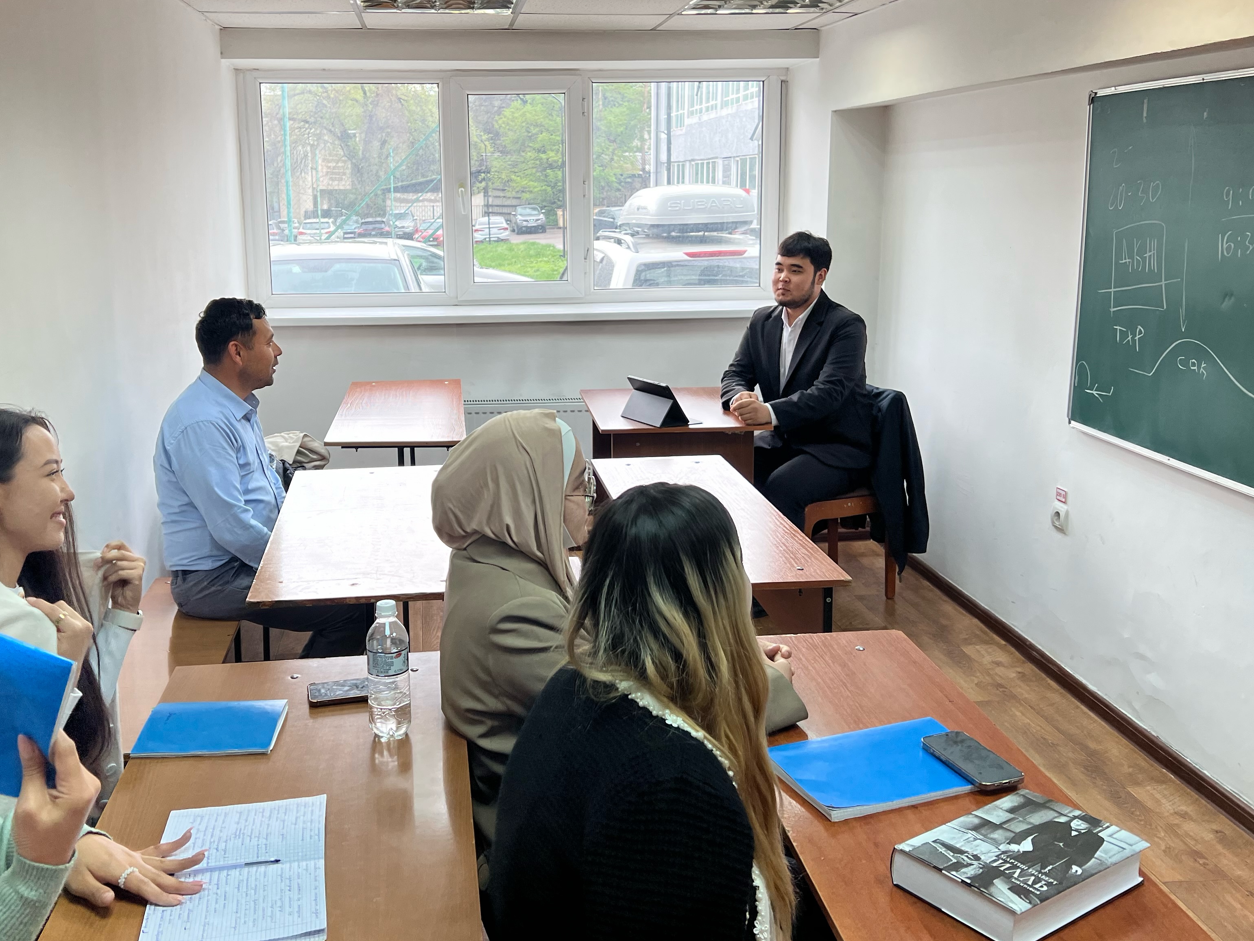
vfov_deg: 41.6
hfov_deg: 53.8
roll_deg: +1.2
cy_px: 370
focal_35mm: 34
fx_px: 1232
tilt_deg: -9.1
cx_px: 541
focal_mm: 5.7
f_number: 1.5
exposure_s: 1/100
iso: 50
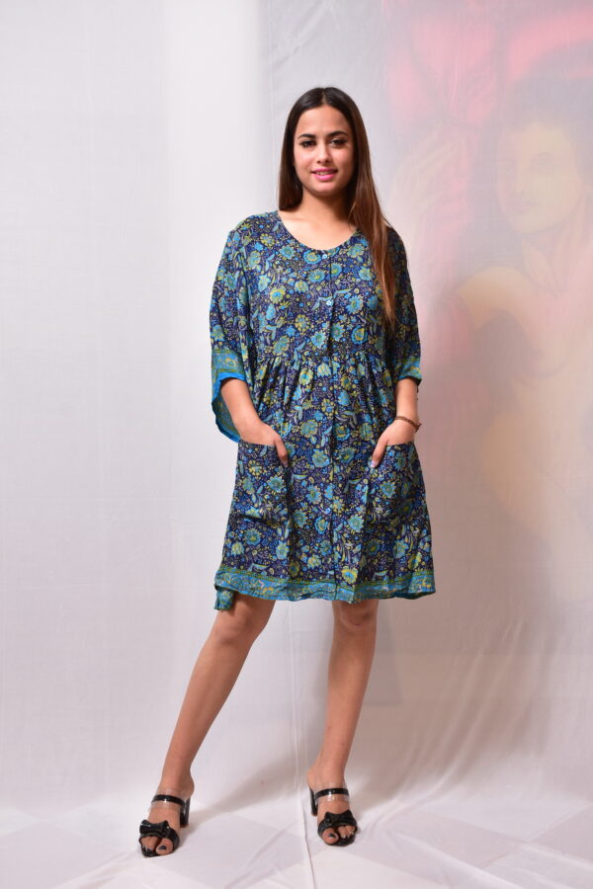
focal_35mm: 45
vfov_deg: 43.6
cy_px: 444
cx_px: 296
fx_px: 1112
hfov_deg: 29.9
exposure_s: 1/125
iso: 200
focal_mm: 30
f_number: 7.1
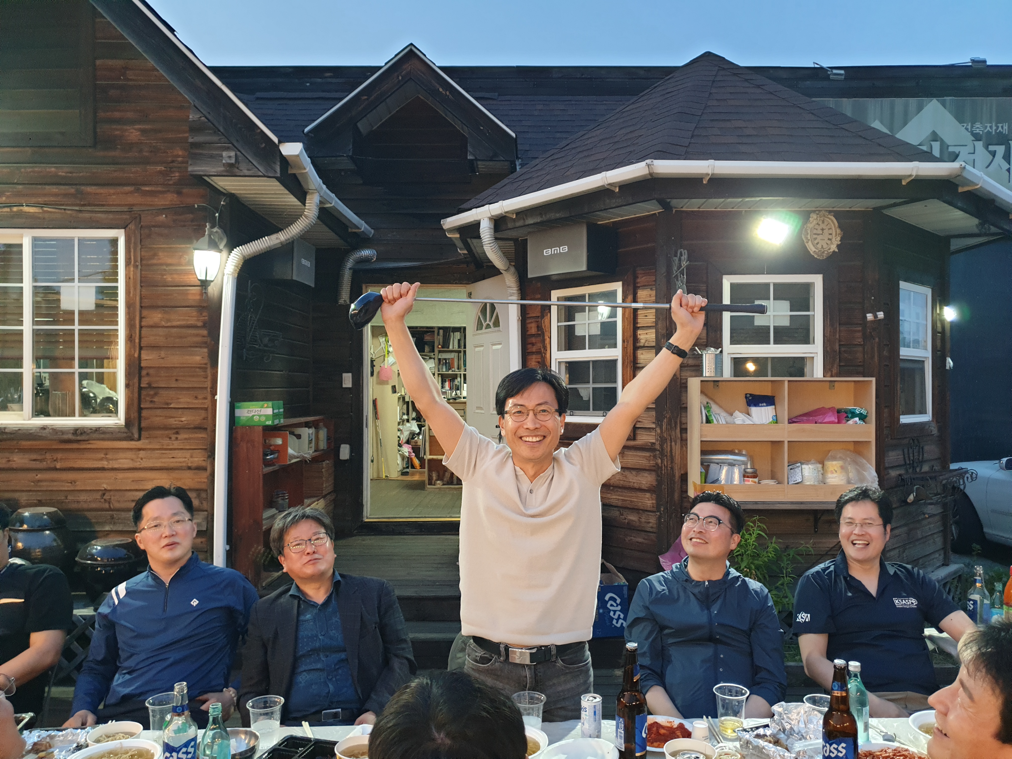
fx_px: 760
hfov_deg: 67.3
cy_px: 380
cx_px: 506
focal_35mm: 26
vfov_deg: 53.1
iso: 250
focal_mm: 4.3
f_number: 1.5
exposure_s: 1/60
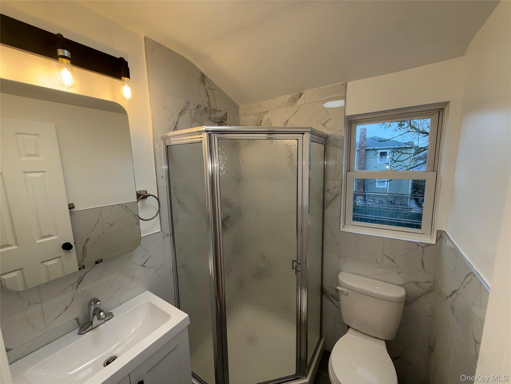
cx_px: 256
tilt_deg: -7.5
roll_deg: +1.3
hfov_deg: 102.1
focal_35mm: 14
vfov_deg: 85.7
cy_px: 192
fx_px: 207
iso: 25
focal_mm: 2.22
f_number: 2.2
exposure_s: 1/122
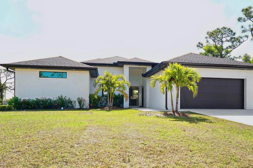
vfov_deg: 53.1
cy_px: 88
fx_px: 169
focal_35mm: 24
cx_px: 136
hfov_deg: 73.7
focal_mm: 22
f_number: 4
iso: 100
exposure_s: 1/200
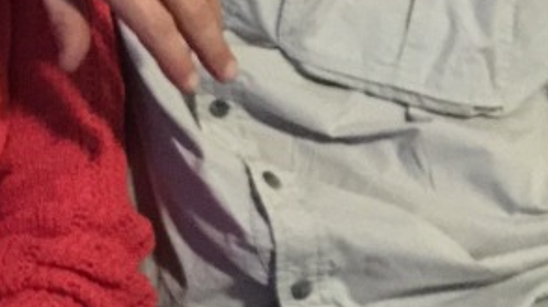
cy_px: -233
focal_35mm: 110
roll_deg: +0.2
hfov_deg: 17.3
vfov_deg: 10.4
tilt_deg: -15.7
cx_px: -308
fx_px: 1598
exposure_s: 1/4
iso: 320
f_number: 2.2
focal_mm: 4.15
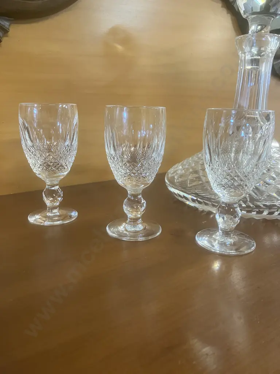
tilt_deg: -13.6
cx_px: 140
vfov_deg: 63.4
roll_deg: -1.3
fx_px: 302
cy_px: 187
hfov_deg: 49.7
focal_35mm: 28
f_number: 1.8
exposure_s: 1/54
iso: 320
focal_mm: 3.99
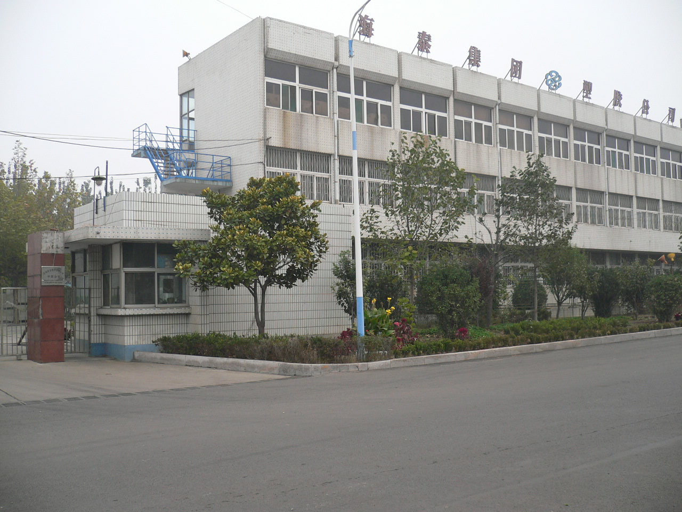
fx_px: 690
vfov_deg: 40.7
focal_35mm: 35
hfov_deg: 52.6
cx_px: 341
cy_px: 256
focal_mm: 5.8
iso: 100
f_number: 2.8
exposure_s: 1/400
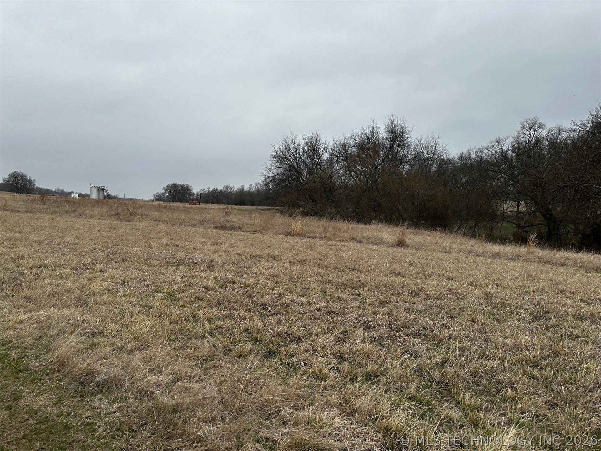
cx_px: 300
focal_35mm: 24
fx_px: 417
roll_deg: -0.3
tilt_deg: -3.6
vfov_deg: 56.8
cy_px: 226
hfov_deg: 71.6
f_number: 1.78
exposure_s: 1/3597
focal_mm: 6.86
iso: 80
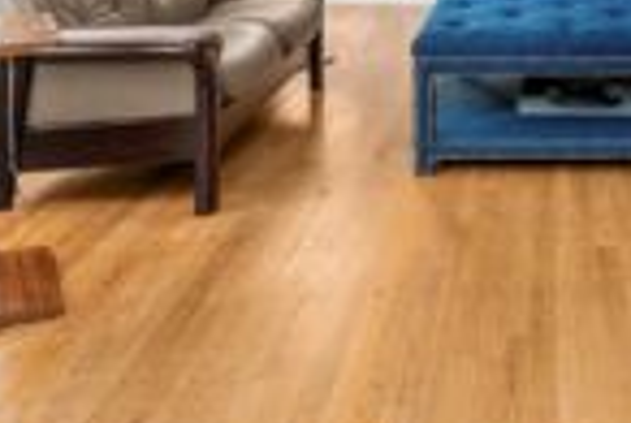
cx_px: 540
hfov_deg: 36.3
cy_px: -110
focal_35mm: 52
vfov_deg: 23.4
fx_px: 913
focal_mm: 19
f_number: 7.1
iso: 1000
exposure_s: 1/8
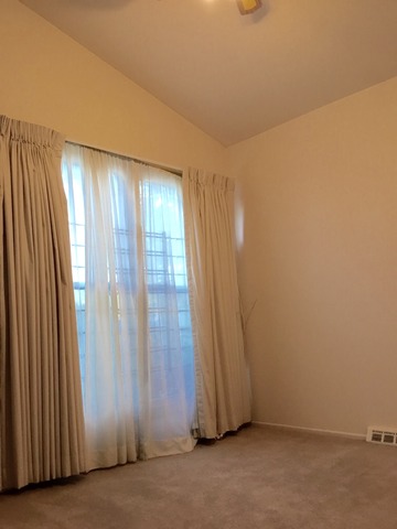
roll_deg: +3.5
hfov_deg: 45.4
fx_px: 474
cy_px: 264
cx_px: 198
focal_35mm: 31
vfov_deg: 58.4
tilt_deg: +8.2
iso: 80
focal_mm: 3.3
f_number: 2.4
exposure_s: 1/30
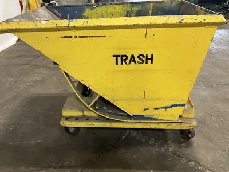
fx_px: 192
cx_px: 114
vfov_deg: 48.2
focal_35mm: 29
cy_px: 86
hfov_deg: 61.7
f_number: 1.8
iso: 320
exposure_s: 1/40
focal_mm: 3
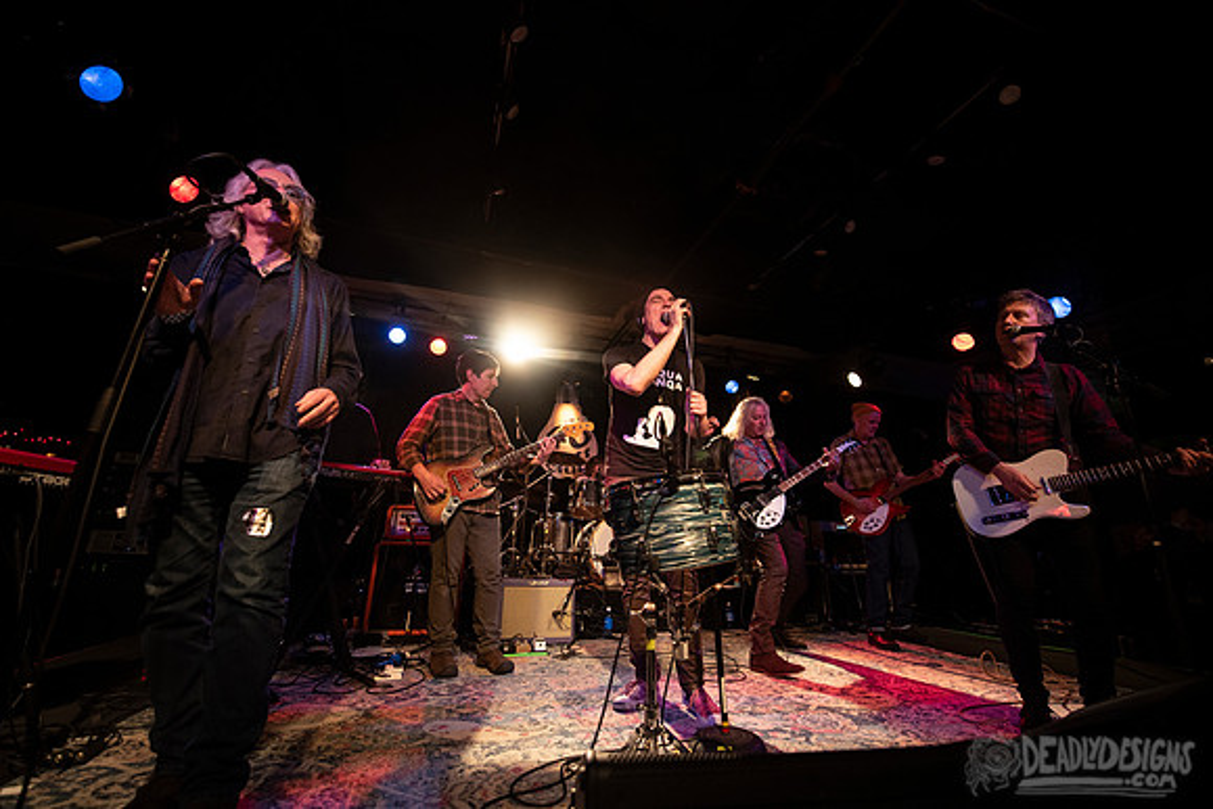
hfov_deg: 104.2
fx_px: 472
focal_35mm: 14
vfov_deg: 81.2
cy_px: 404
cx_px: 606
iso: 2000
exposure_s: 1/200
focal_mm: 14
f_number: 3.2
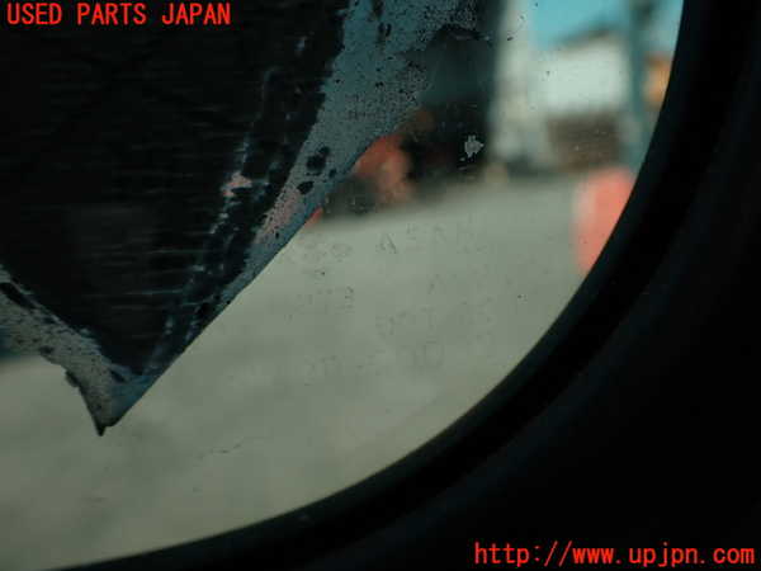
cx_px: 380
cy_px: 286
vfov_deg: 44.2
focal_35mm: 32
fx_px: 703
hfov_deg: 56.8
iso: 100
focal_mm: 5.79
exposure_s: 1/60
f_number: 2.4
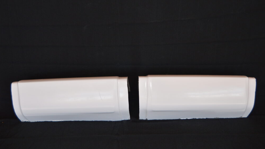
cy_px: 73
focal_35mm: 50
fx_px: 348
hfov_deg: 41.7
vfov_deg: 24.2
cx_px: 132
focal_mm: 31
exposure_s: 1/60
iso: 450
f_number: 4.2
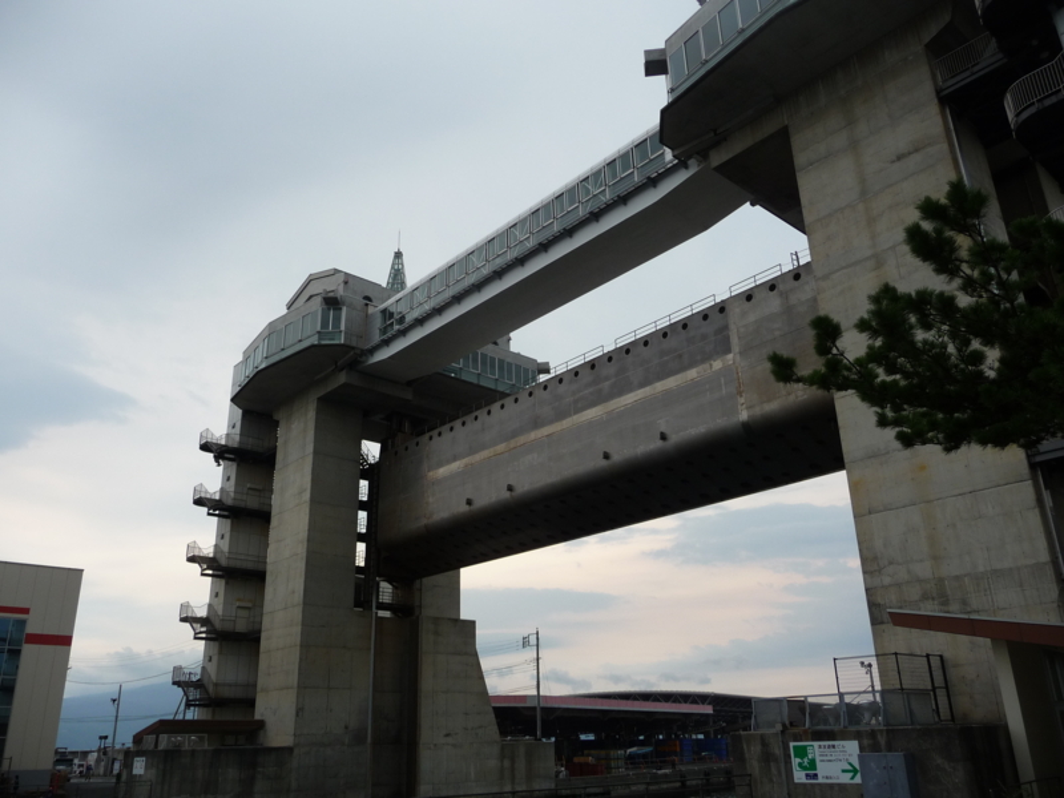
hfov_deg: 63.4
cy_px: 399
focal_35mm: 28
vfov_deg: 49.7
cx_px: 532
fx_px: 861
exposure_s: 1/500
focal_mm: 4.7
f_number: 3.3
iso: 100
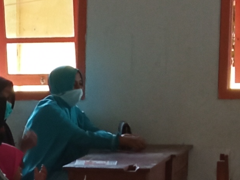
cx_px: -128
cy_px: 279
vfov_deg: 8.0
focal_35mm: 182
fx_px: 1262
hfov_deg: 10.5
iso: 223
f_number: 2.2
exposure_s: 1/30
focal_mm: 3.79
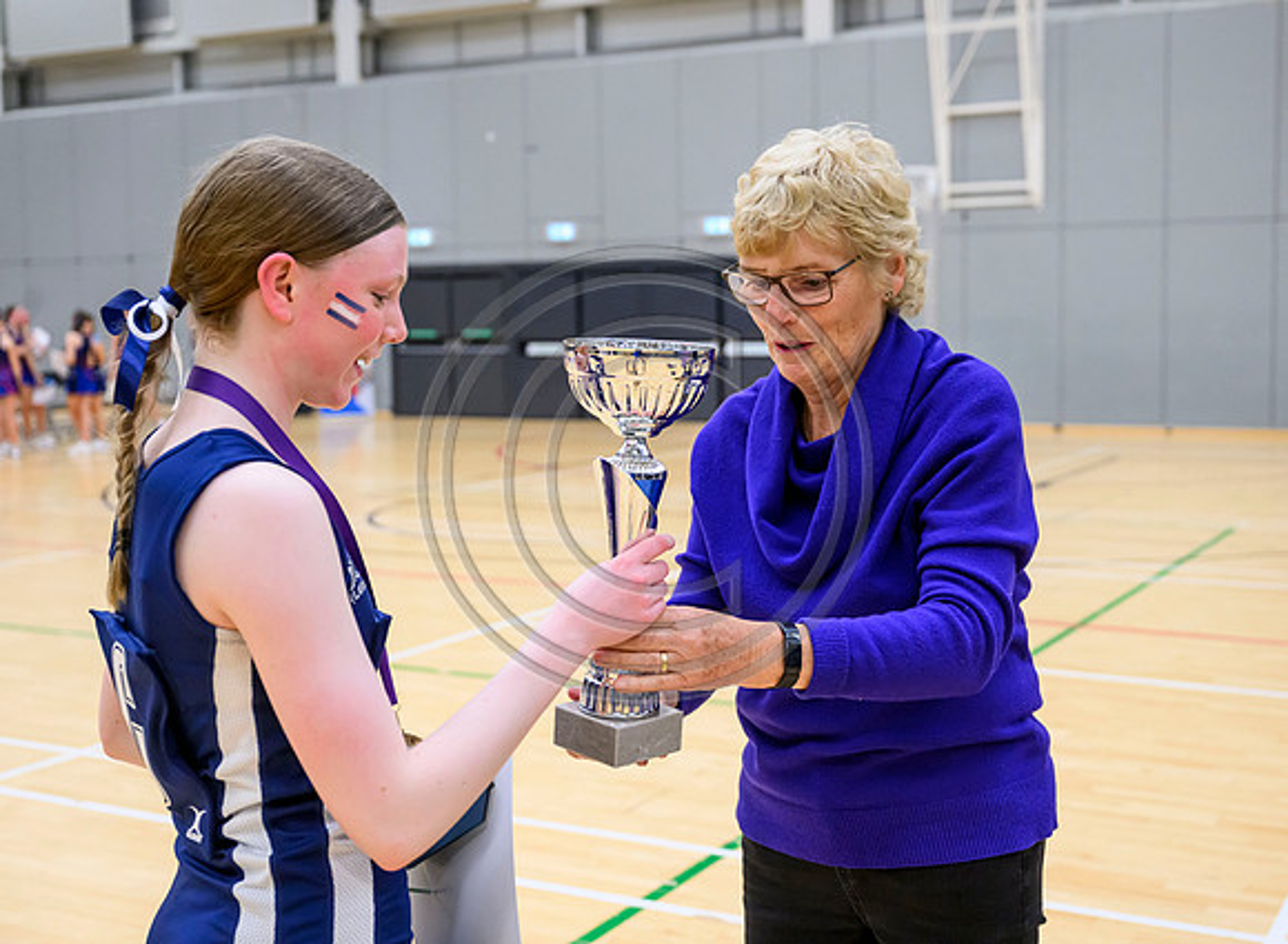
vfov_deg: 32.0
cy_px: 450
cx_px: 741
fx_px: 1647
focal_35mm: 45
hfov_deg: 42.6
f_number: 3.5
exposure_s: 1/500
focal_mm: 40
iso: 5000
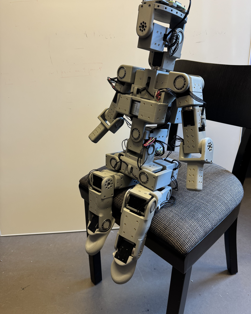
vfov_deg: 68.1
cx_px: 126
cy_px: 150
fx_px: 232
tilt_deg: -24.4
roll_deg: +0.7
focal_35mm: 25
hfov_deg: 56.8
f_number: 1.78
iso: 125
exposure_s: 1/100
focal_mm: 6.76
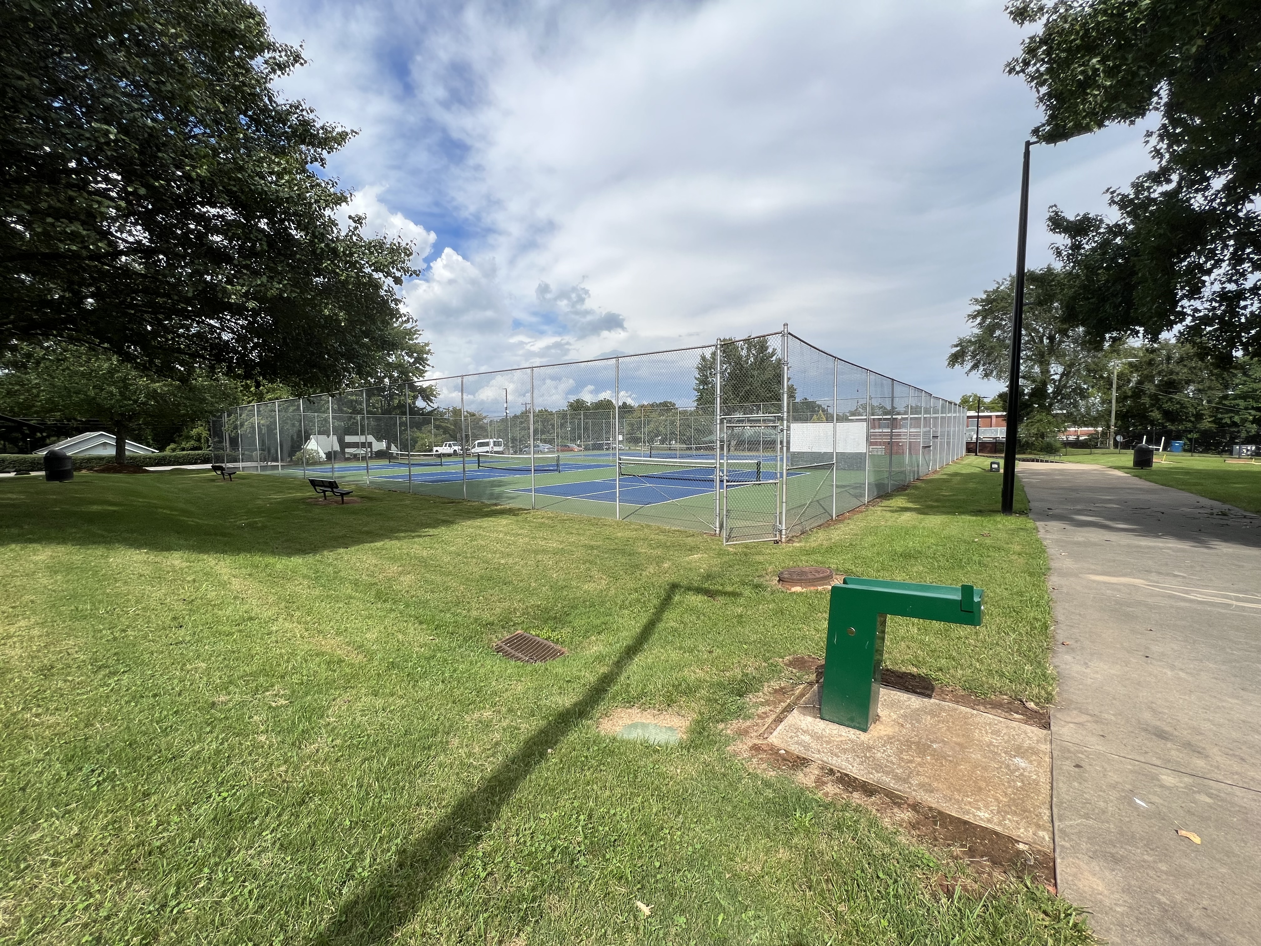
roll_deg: +0.3
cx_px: 630
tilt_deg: -5.6
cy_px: 473
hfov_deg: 106.2
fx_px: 474
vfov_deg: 89.9
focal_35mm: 13
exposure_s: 1/2370
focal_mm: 1.57
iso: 32
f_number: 1.8
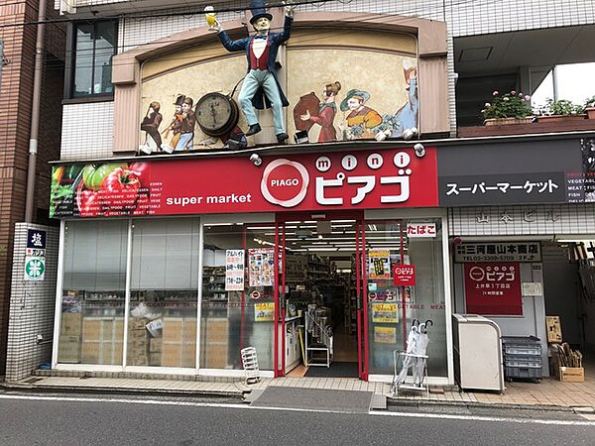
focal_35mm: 28
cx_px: 298
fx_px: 481
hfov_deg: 63.4
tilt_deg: +7.7
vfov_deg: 49.7
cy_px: 223
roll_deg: -0.4
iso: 20
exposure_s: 1/358
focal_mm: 3.99
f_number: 1.8
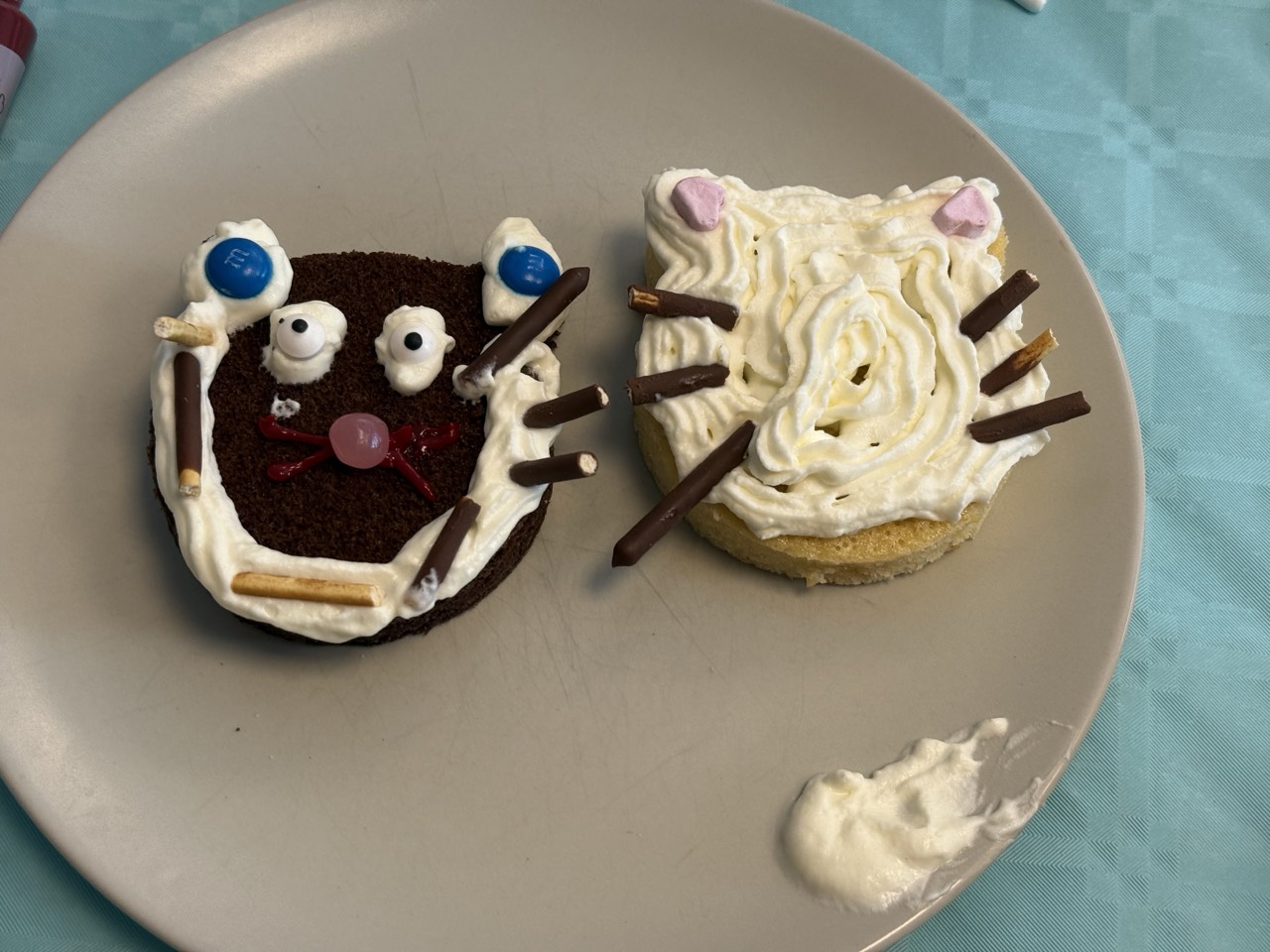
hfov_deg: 39.7
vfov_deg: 30.3
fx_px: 1761
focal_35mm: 48
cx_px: 635
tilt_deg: -64.2
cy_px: 476
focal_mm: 6.76
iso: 64
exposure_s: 1/182
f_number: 1.78
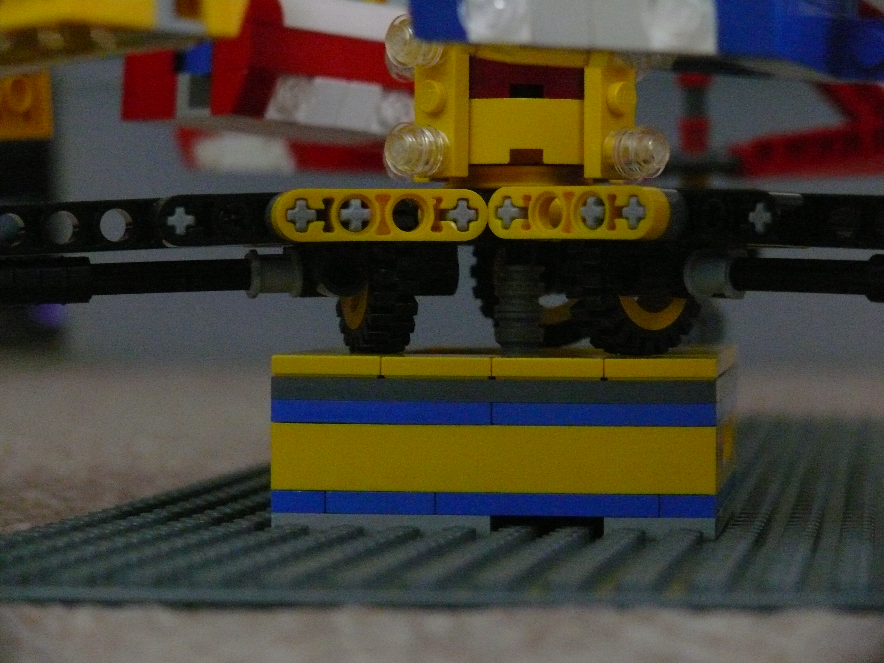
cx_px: 442
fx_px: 3039
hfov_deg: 16.6
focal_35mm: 119
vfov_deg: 12.5
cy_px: 332
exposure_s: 1/8
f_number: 3.6
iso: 800
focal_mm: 25.2
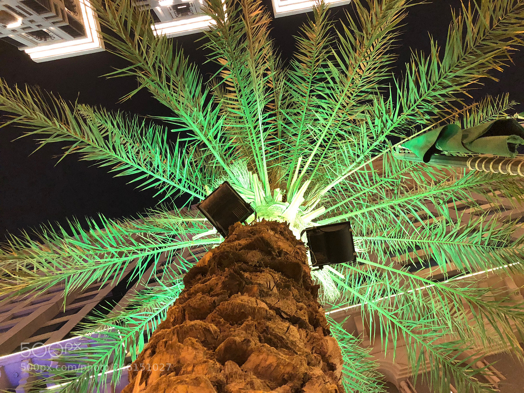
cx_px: 262
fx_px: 424
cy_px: 196
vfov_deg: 49.7
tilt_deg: +84.3
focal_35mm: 28
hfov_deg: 63.4
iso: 100
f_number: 1.8
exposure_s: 1/5
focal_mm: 4
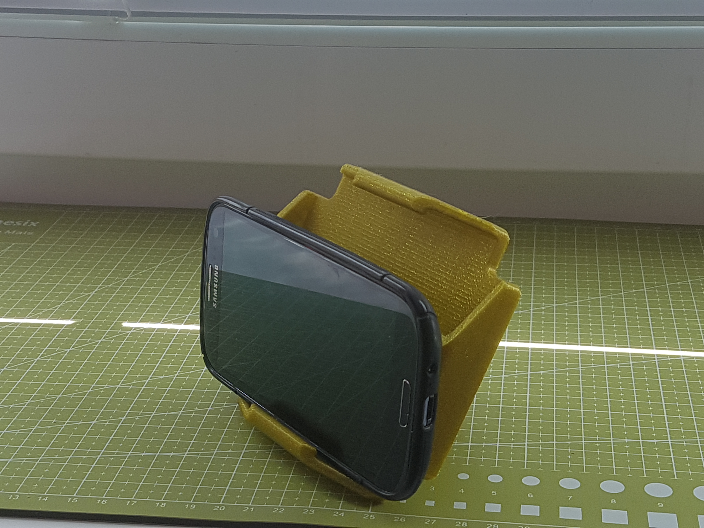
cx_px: 352
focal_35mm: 26
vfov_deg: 53.1
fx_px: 529
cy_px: 264
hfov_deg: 67.3
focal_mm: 4.2
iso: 50
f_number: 1.7
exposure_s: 1/216
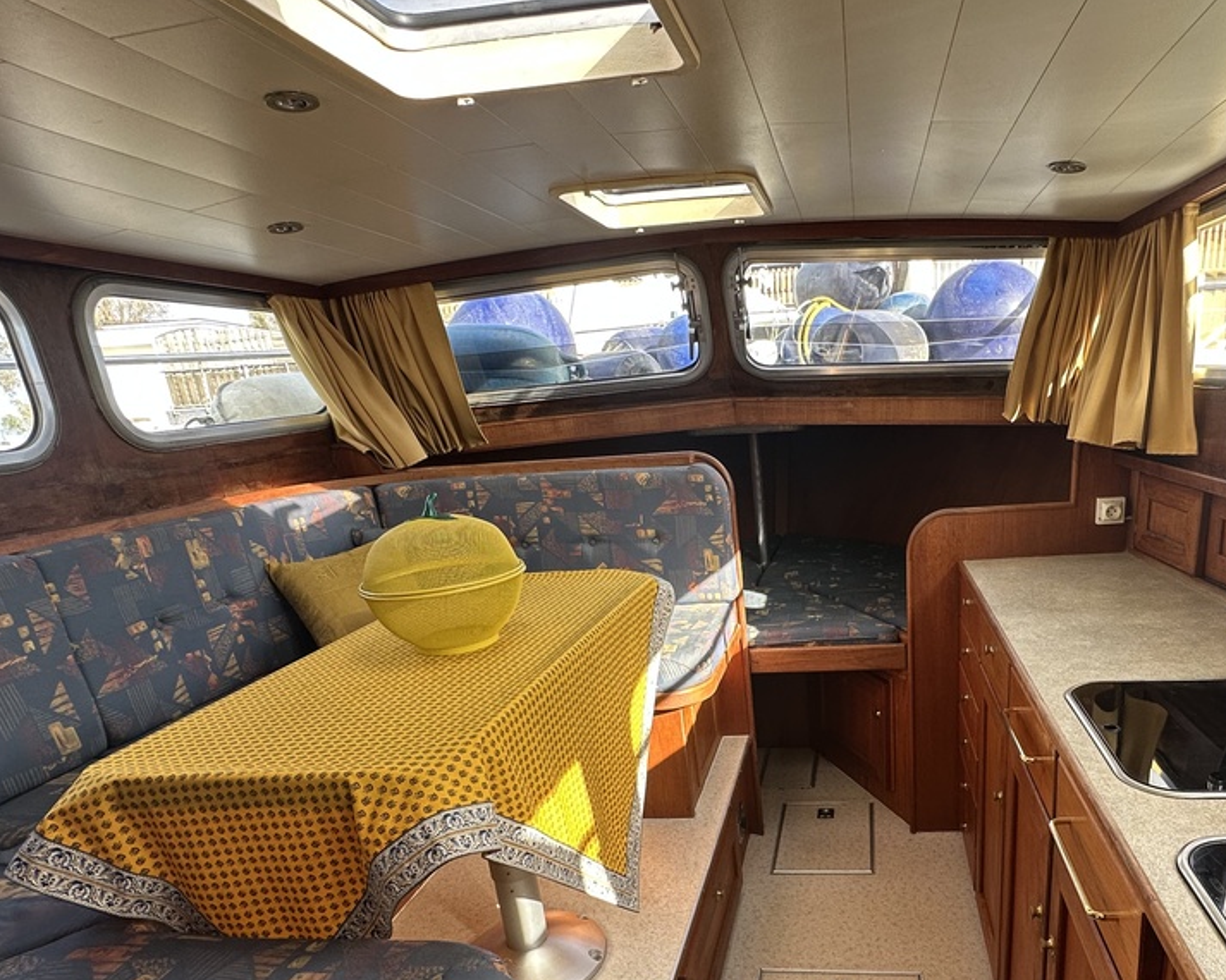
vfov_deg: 59.0
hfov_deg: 71.4
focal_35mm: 23
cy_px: 676
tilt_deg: -17.7
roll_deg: +3.2
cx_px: 770
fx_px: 834
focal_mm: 2.22
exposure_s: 1/99
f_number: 2.2
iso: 64
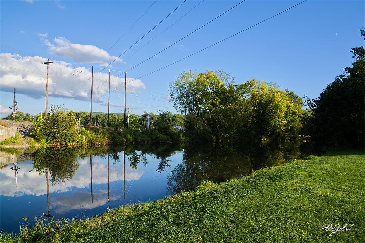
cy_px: 122
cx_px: 182
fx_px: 243
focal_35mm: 24
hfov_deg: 73.8
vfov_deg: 53.1
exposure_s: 1/125
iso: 160
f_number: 10
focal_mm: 24
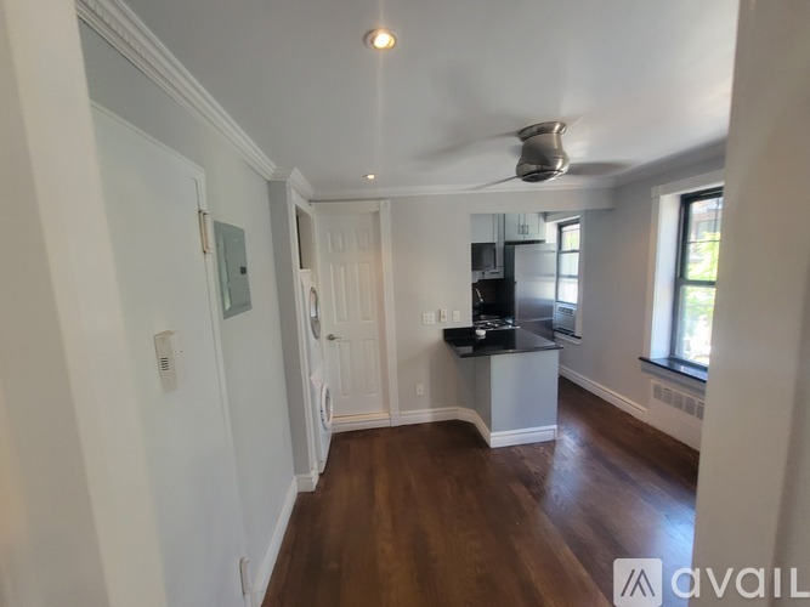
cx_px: 405
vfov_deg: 89.9
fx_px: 304
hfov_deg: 106.2
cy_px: 304
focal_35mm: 13
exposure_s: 1/60
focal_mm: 2.2
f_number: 2.2
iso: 320
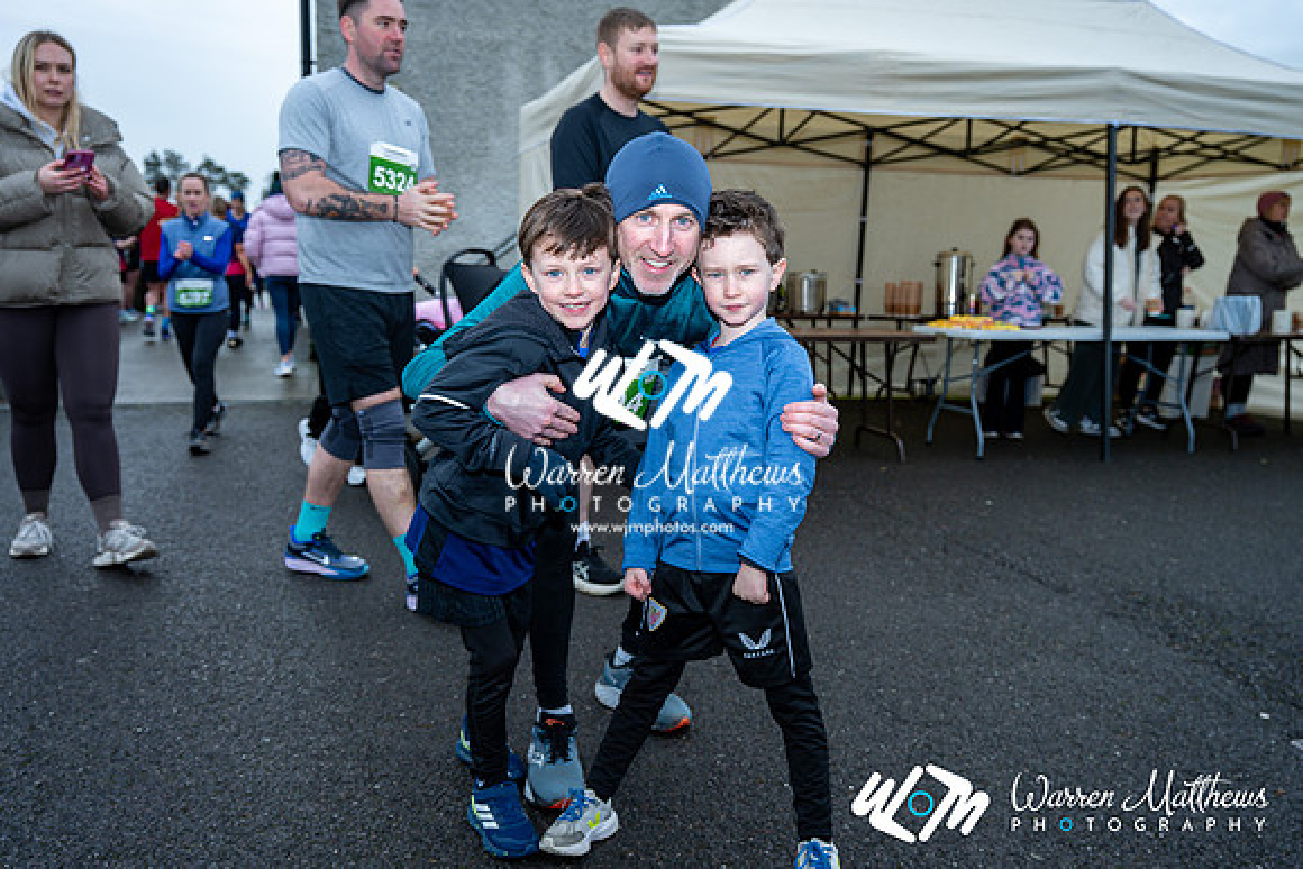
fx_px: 1068
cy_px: 434
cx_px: 652
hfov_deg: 62.8
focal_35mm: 30
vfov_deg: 44.3
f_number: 4
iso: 100
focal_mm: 29.5
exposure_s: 1/200
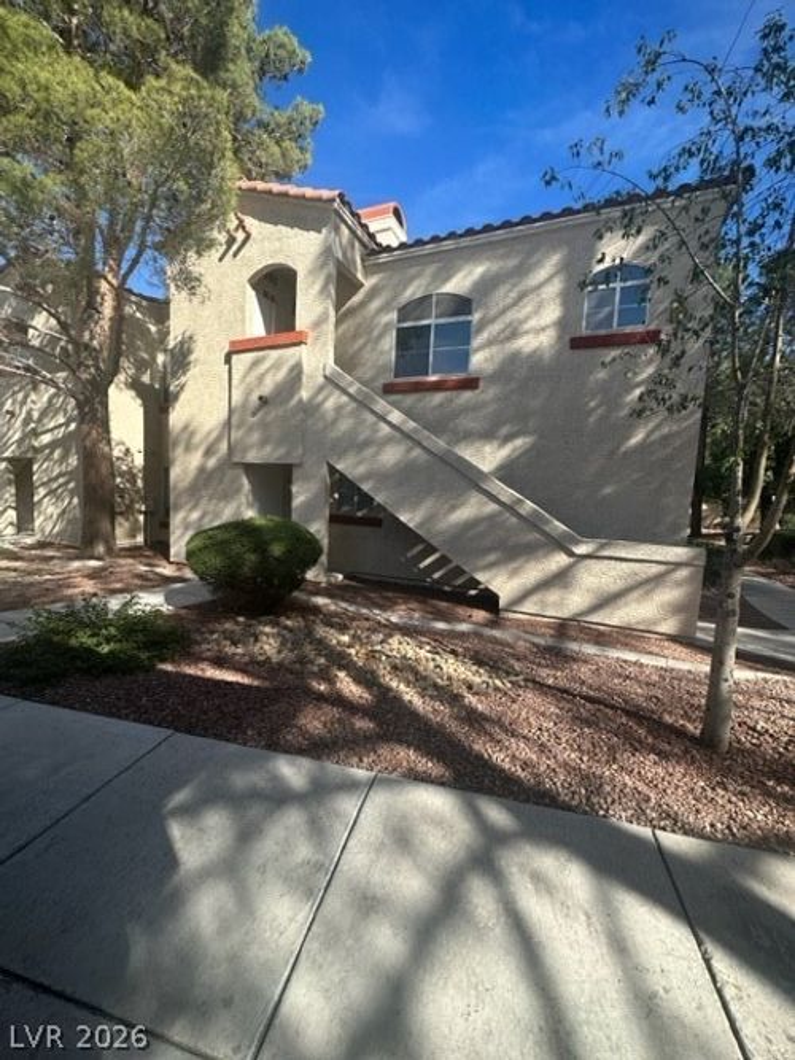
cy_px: 530
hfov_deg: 85.7
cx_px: 398
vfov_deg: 102.1
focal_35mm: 14
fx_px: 429
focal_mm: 2.22
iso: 40
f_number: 2.2
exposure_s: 1/903
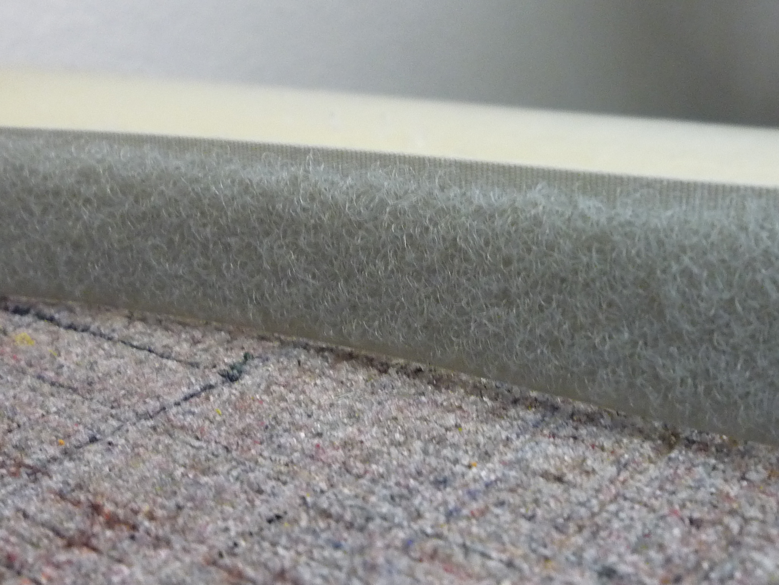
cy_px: 292
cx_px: 390
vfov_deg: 31.5
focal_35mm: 46
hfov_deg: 41.2
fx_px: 1035
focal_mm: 4.5
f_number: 2.8
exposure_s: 1/30
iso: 320
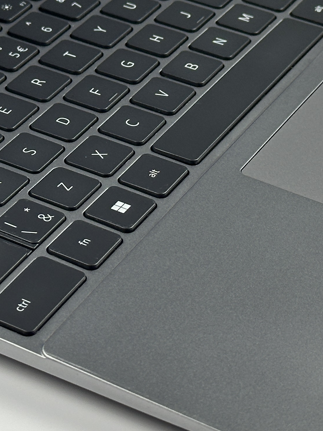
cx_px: 129
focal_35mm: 131
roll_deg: -1.4
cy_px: 154
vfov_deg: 15.0
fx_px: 1630
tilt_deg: -33.5
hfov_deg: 11.3
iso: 100
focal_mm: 6.86
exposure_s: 1/100
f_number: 1.78
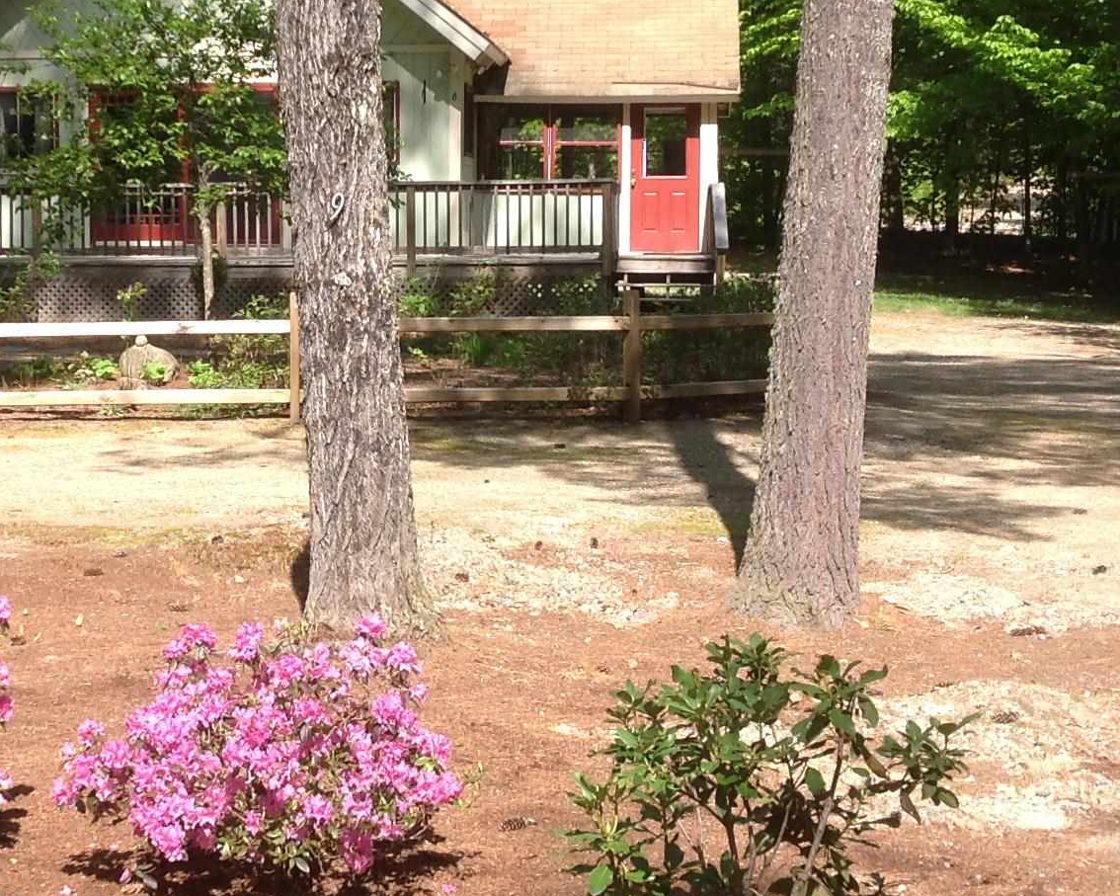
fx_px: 2585
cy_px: 268
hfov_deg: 24.1
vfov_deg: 19.6
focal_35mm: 78
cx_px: 259
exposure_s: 1/756
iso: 50
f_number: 2.4
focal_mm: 4.28
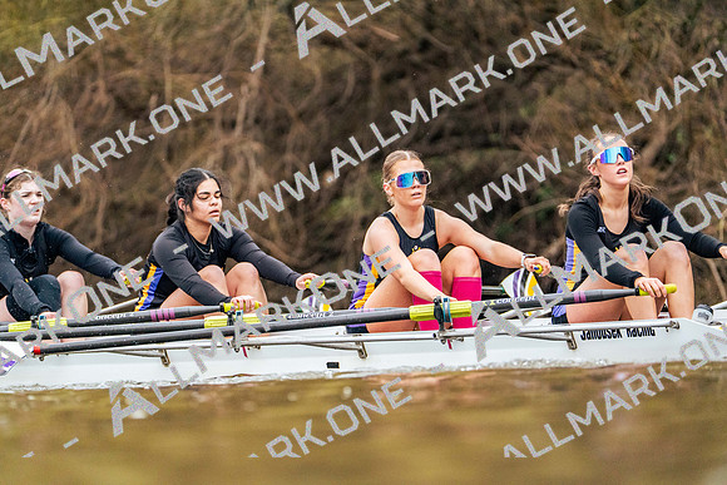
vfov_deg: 2.9
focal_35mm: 478
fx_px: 9655
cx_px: 364
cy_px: 242
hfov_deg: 4.3
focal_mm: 478
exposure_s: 1/2000
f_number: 6.3
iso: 6400
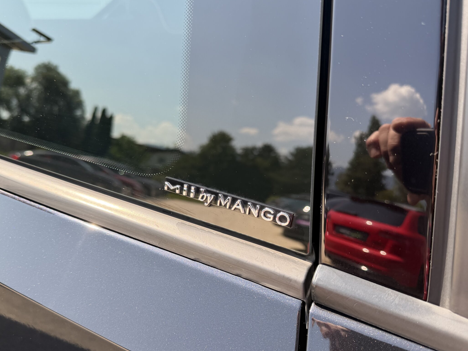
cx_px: 223
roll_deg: -2.0
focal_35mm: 30
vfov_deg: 46.5
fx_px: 406
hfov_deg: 59.9
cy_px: 210
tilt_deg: -25.3
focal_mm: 6.76
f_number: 1.78
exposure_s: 1/813
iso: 100
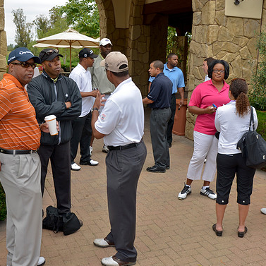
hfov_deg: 39.2
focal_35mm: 43
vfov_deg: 39.2
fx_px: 374
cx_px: 136
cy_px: 131
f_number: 8
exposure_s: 1/80
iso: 100
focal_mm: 22
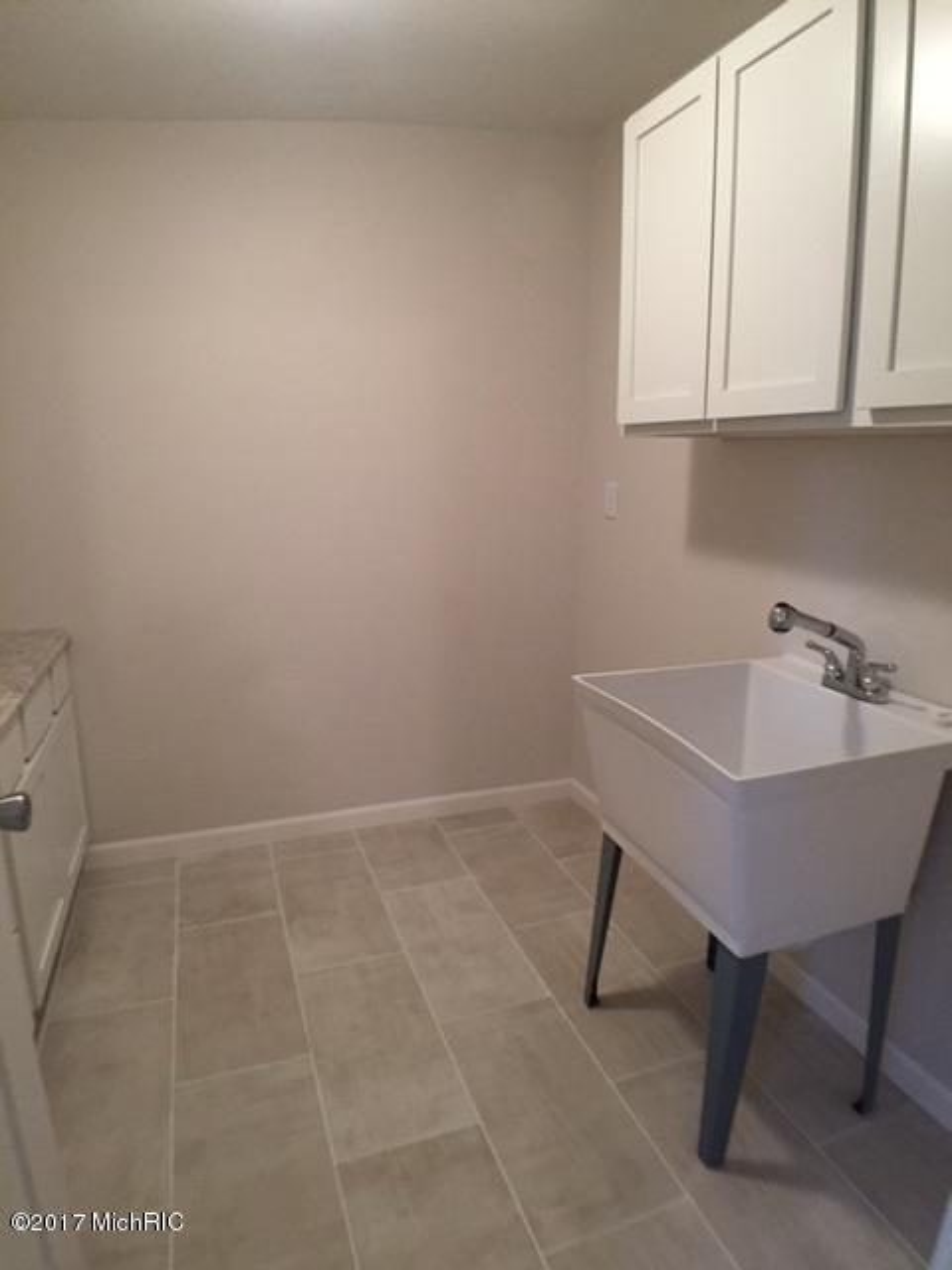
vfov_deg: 61.7
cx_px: 476
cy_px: 635
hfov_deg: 48.2
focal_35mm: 29
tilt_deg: -12.9
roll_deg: -0.5
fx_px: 1063
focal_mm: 4.15
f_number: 2.2
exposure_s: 1/30
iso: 125
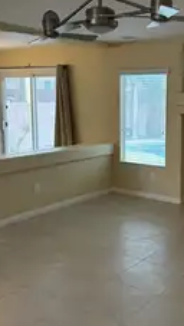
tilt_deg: -8.2
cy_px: 149
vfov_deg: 44.5
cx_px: 148
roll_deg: -0.7
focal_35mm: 46
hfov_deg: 25.6
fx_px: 398
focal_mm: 6.86
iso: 160
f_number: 1.78
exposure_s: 1/120
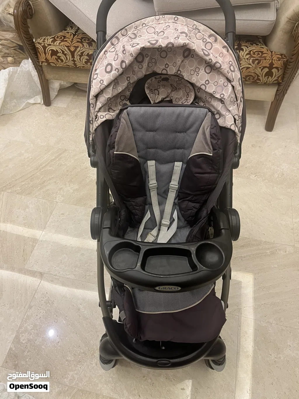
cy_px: 200
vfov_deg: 67.3
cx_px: 150
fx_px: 299
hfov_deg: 53.1
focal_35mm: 26
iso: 100
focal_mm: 5.1
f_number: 1.6
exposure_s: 1/50
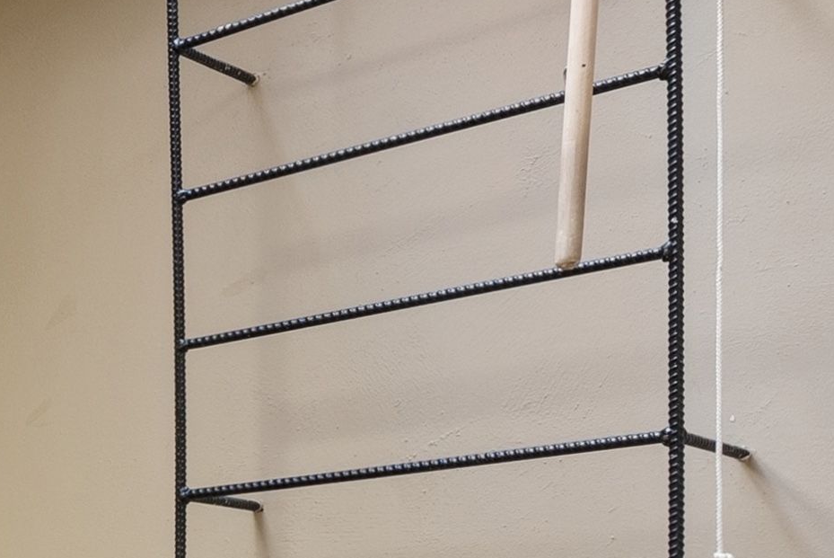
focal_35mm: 73
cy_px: 758
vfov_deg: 17.4
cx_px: -1052
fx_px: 1692
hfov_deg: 16.2
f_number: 8
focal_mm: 16
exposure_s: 1/15
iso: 800
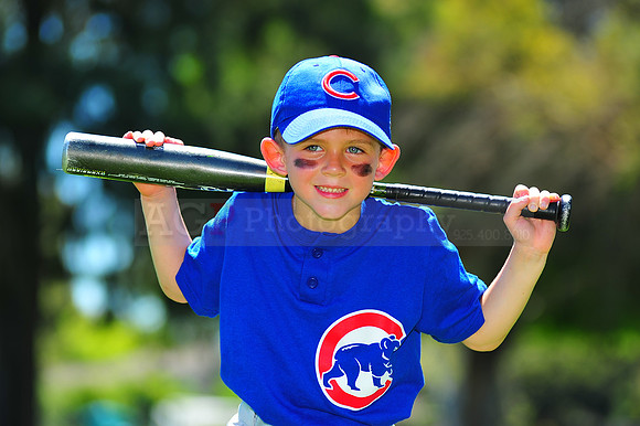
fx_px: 3198
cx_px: 320
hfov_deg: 11.4
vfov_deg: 7.6
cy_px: 213
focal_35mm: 180
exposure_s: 1/500
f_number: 5
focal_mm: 180
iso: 200
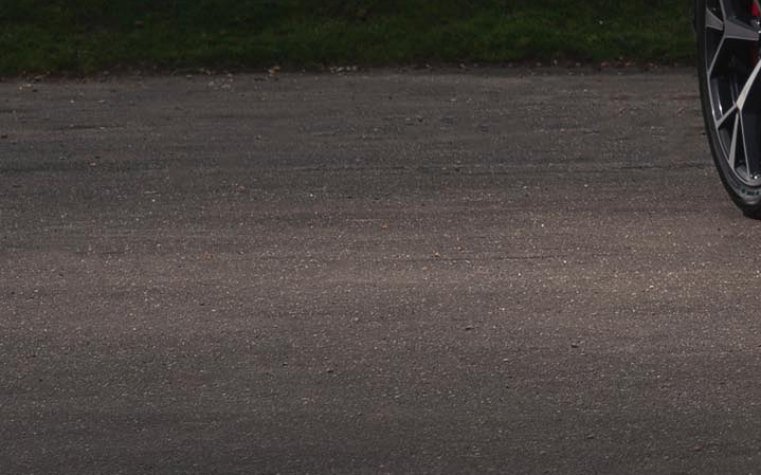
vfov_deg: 4.4
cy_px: -390
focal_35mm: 293
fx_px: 6075
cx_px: 1583
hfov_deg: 6.9
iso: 100
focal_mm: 59
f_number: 9
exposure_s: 1/30
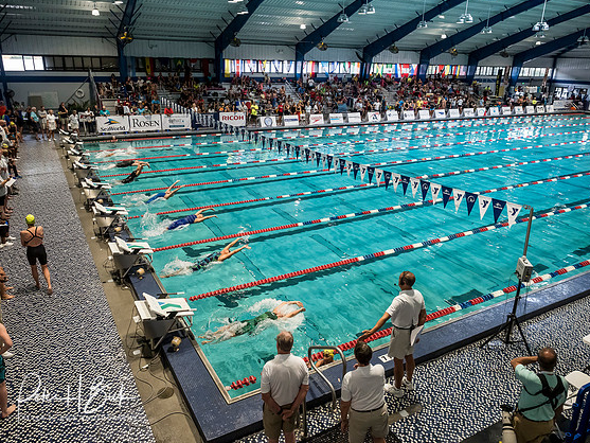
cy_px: 224
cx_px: 292
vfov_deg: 54.9
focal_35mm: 25
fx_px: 426
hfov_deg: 69.4
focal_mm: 12
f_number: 2.8
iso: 2000
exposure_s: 1/500
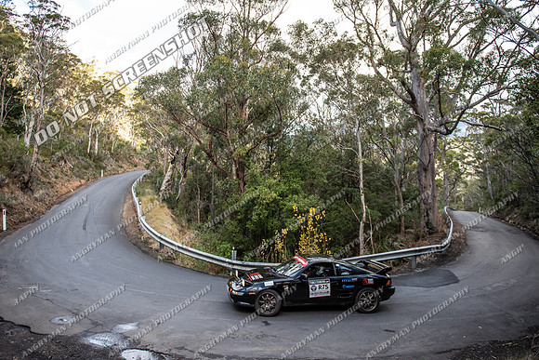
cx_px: 270
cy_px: 166
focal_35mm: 27
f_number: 2.8
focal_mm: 24
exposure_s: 1/640
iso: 220
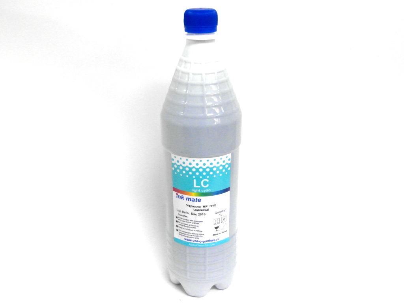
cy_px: 152
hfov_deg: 45.8
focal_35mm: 41
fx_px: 479
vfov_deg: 35.1
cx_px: 202
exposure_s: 1/45
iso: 400
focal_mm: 6.8
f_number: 3.6
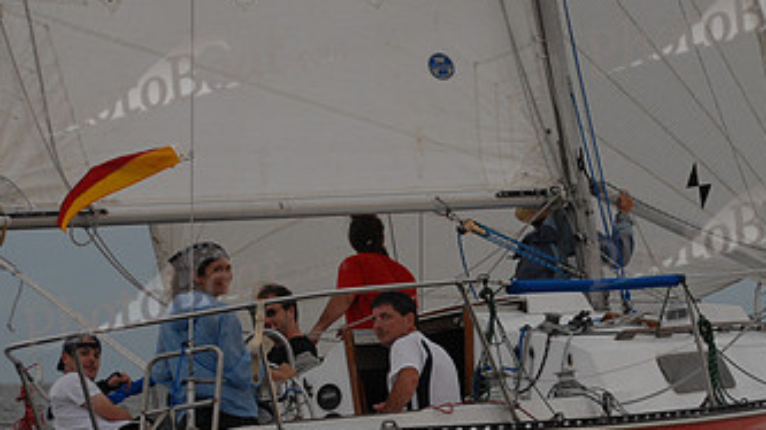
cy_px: 382
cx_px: 467
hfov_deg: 8.6
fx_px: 5116
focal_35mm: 252
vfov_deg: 4.8
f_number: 4.5
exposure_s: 1/500
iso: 320
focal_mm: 92
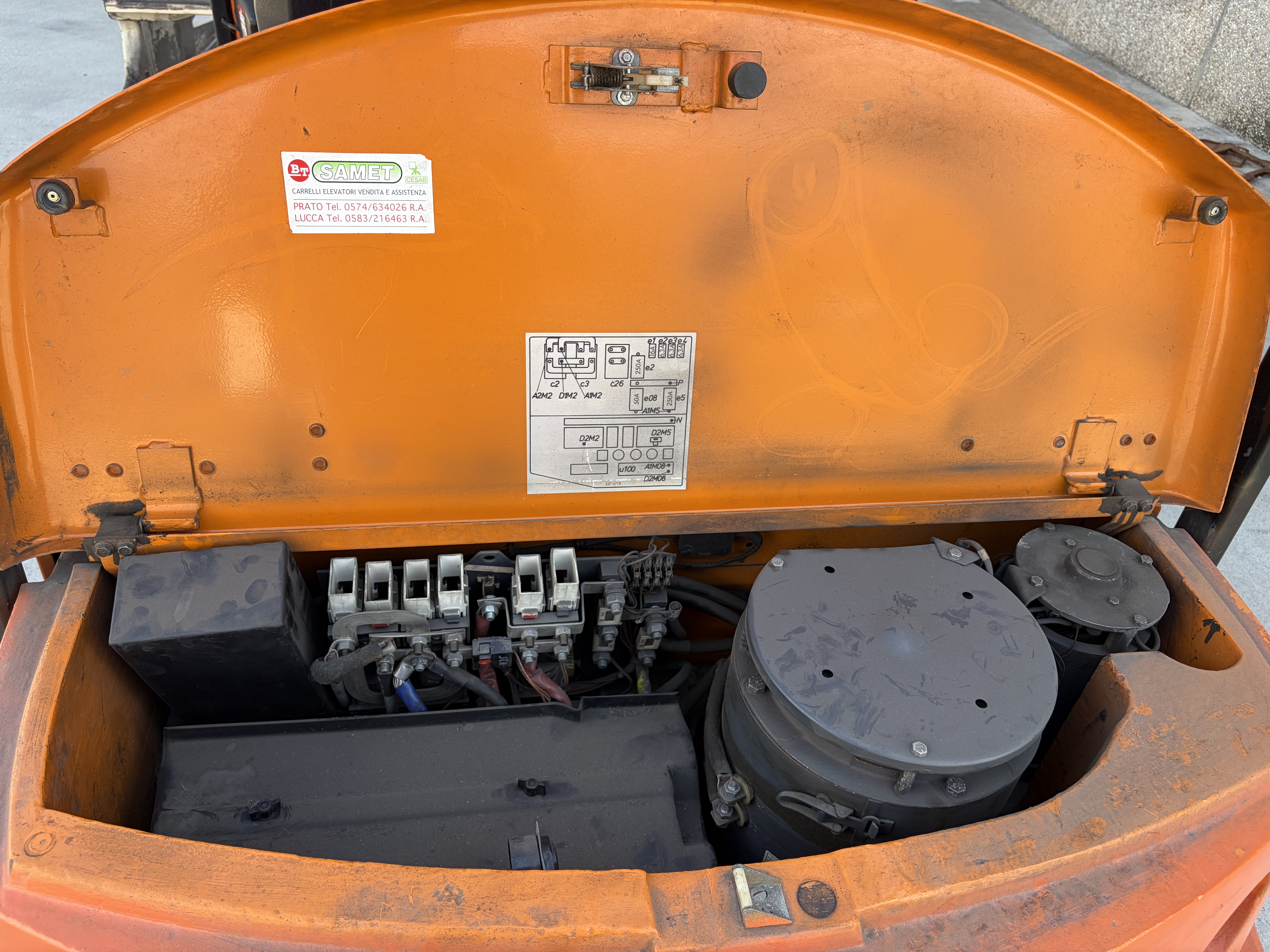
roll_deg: -2.5
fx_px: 954
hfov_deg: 67.3
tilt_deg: -38.5
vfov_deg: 53.1
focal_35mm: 26
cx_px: 635
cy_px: 476
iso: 40
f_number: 1.6
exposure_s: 1/310
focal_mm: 5.96
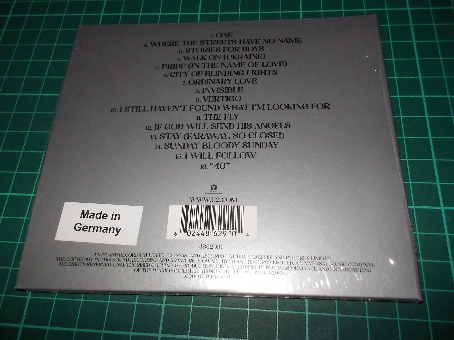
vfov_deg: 48.2
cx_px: 227
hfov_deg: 61.7
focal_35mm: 29
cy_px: 170
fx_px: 380
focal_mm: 4.1
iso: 200
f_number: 3.3
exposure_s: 1/30
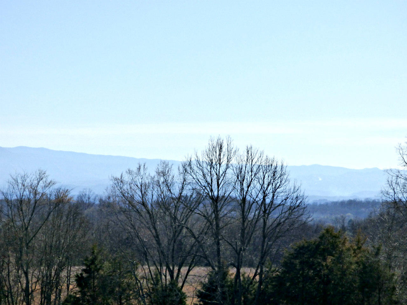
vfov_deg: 11.2
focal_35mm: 132
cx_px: 204
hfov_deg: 14.9
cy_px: 152
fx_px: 1552
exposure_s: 1/640
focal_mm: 21.43
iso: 200
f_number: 8
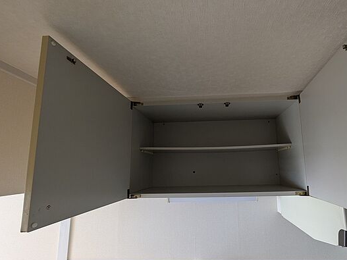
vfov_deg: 74.3
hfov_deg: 90.0
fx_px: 170
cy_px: 147
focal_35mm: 17
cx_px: 207
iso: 67
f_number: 2.2
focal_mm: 1.83
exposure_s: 1/24
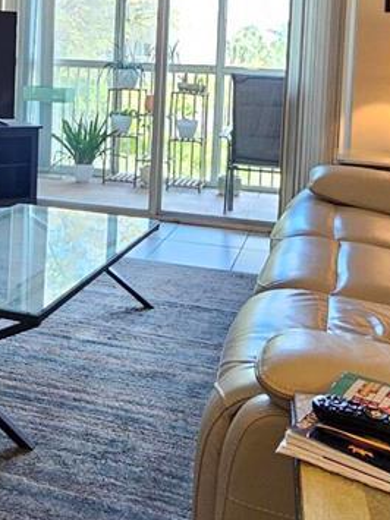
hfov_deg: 32.4
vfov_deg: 40.8
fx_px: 661
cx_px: 110
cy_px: 89
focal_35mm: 44
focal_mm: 2.2
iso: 320
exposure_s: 1/60
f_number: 2.2
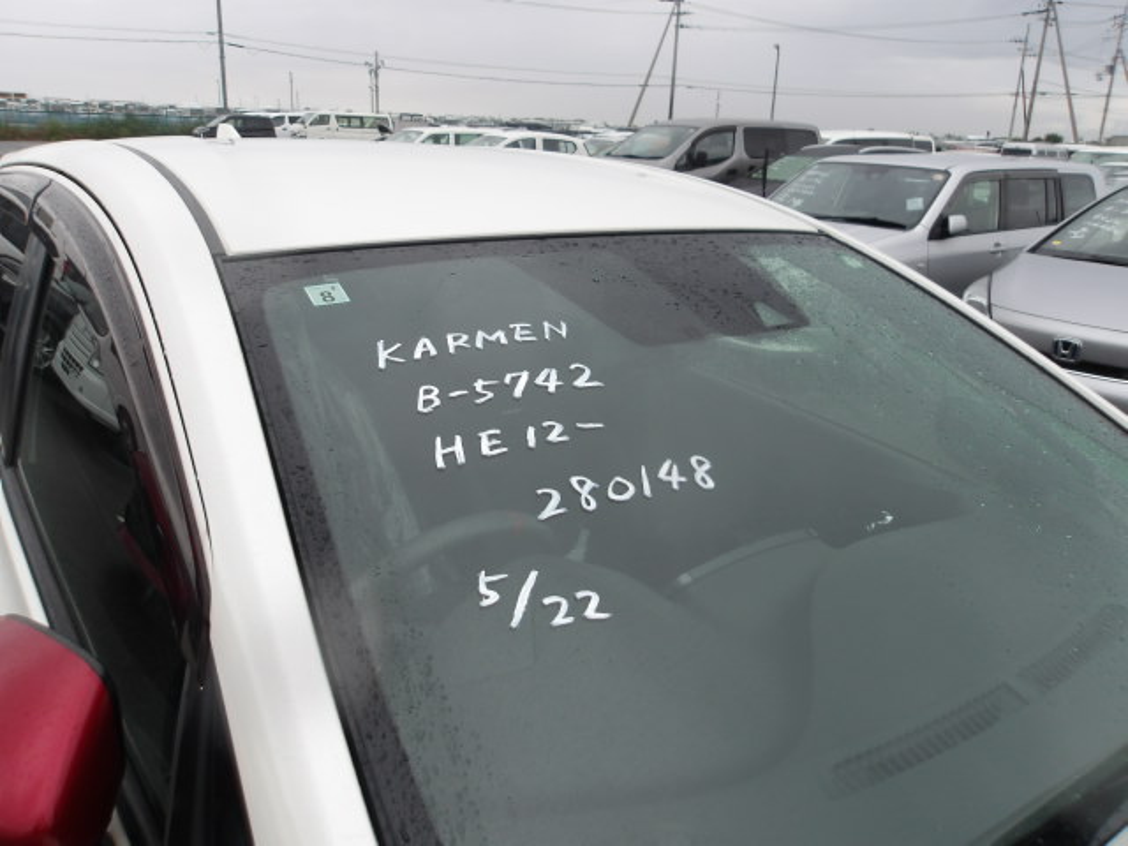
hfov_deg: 65.3
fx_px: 880
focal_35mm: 27
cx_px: 564
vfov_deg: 51.4
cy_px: 423
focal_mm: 4.9
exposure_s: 1/628
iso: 100
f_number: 3
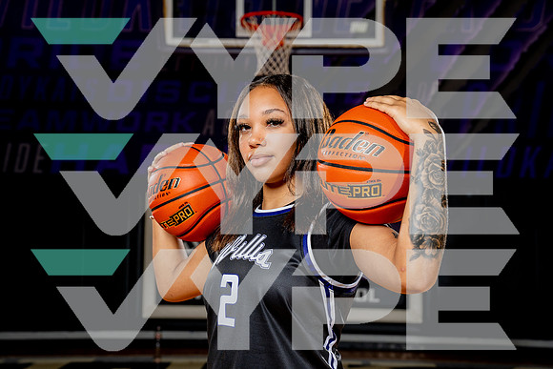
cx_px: 276
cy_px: 184
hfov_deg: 33.4
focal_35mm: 60
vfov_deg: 22.6
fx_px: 922
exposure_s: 1/250
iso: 320
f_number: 5.6
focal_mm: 60
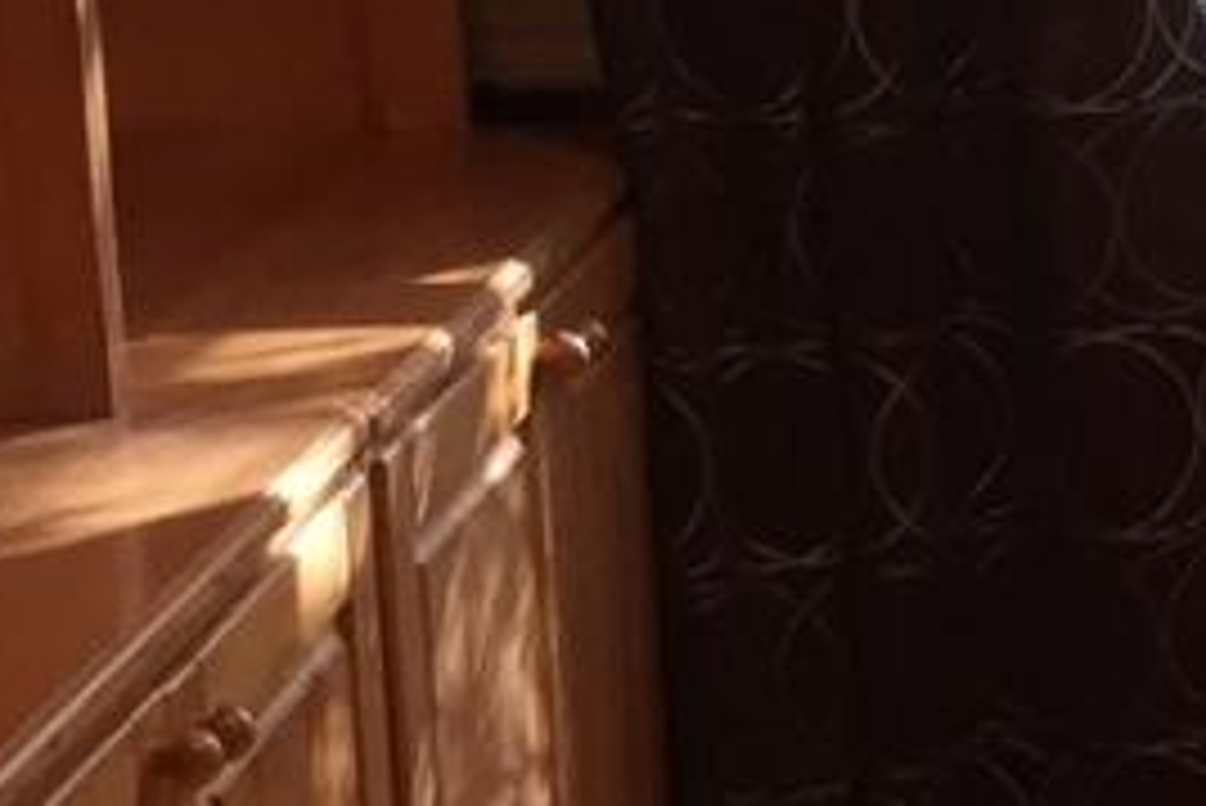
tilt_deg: -9.8
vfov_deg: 8.5
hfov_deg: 10.9
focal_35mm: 162
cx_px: 2812
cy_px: 149
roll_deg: -2.4
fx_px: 5430
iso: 80
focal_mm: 4.15
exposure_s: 1/30
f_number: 2.2
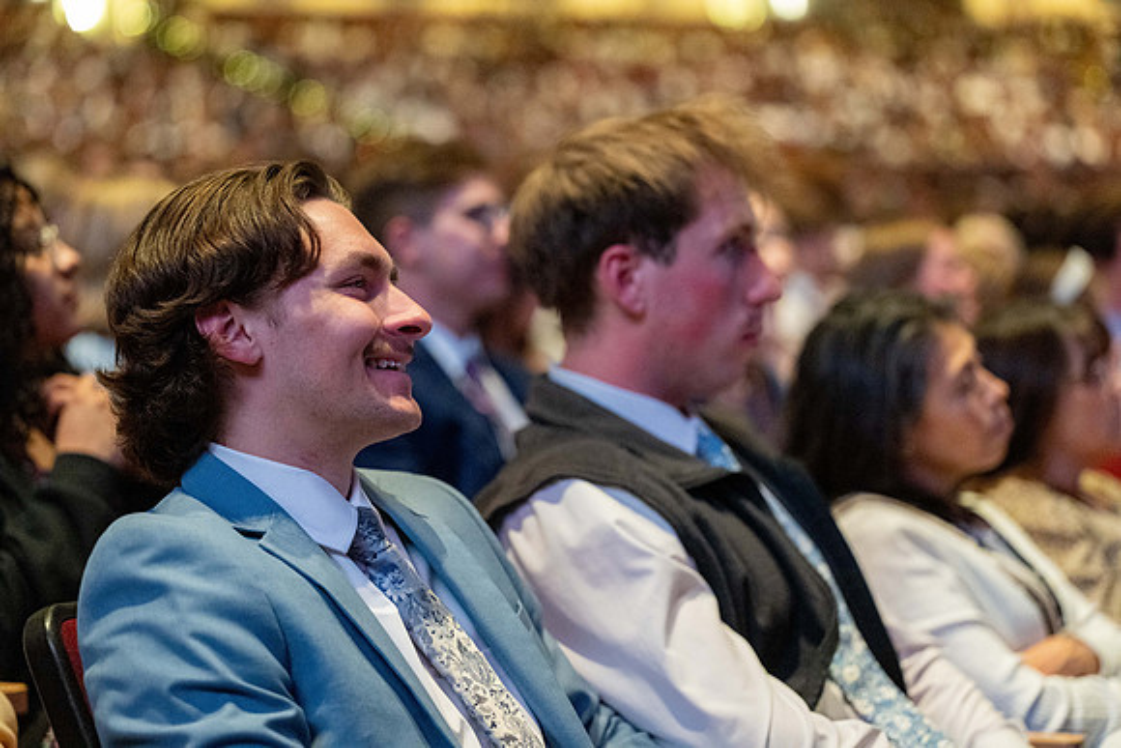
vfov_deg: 15.2
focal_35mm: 90
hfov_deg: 22.6
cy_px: 374
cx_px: 560
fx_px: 2803
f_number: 2.8
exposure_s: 1/100
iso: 10000
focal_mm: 90
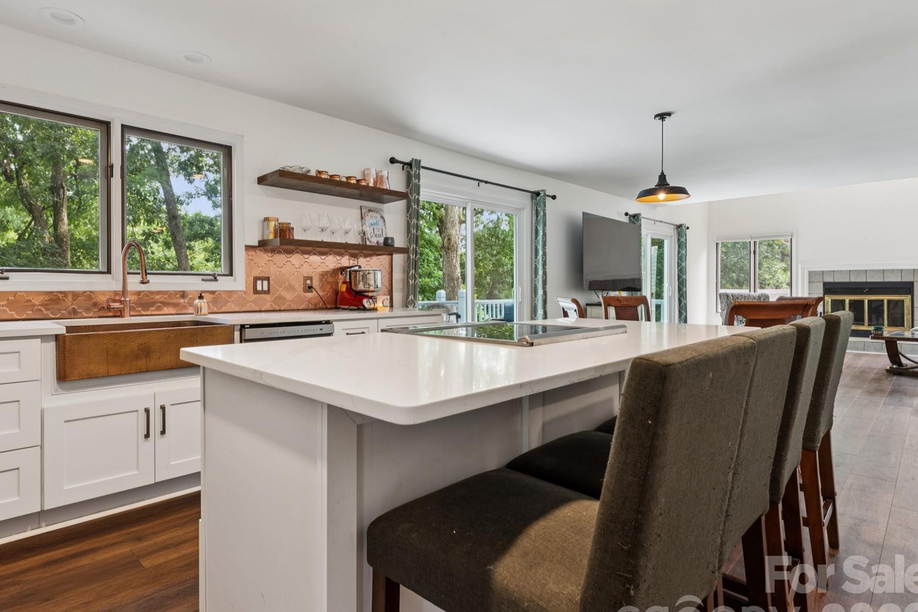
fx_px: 499
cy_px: 297
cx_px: 390
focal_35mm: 20
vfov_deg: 62.9
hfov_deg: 84.6
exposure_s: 1/1.67
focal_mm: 16.5
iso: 100
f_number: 13
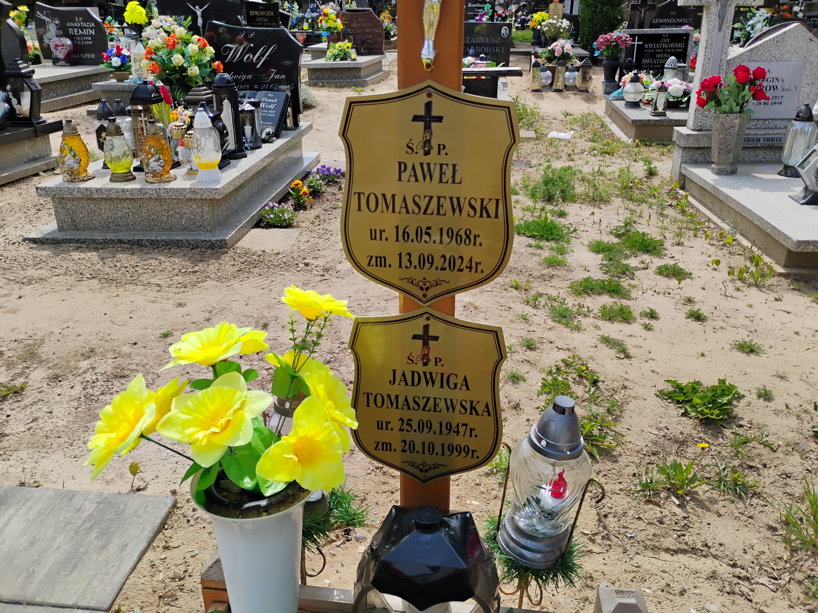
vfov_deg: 48.2
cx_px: 412
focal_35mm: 29
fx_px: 685
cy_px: 302
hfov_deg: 61.7
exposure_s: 1/1012
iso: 100
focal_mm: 4.26
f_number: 1.8
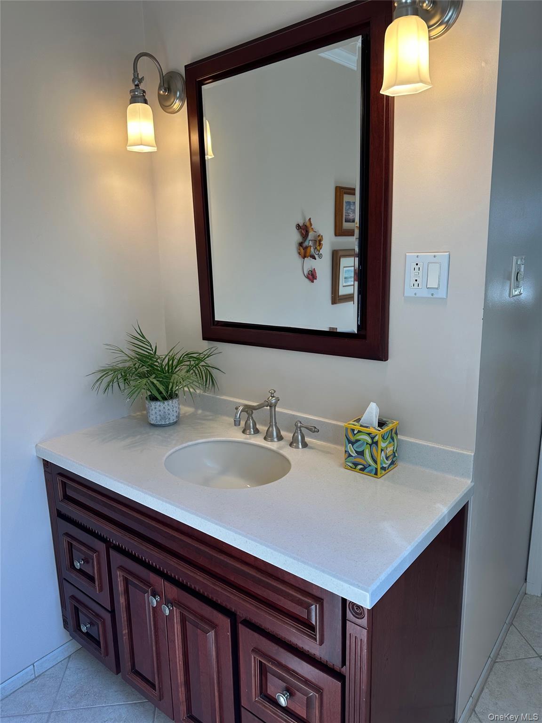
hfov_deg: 56.8
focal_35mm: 24
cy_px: 362
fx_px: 501
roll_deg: +0.7
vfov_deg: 71.6
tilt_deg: -12.1
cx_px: 271
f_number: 1.78
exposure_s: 1/174
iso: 64
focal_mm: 6.86
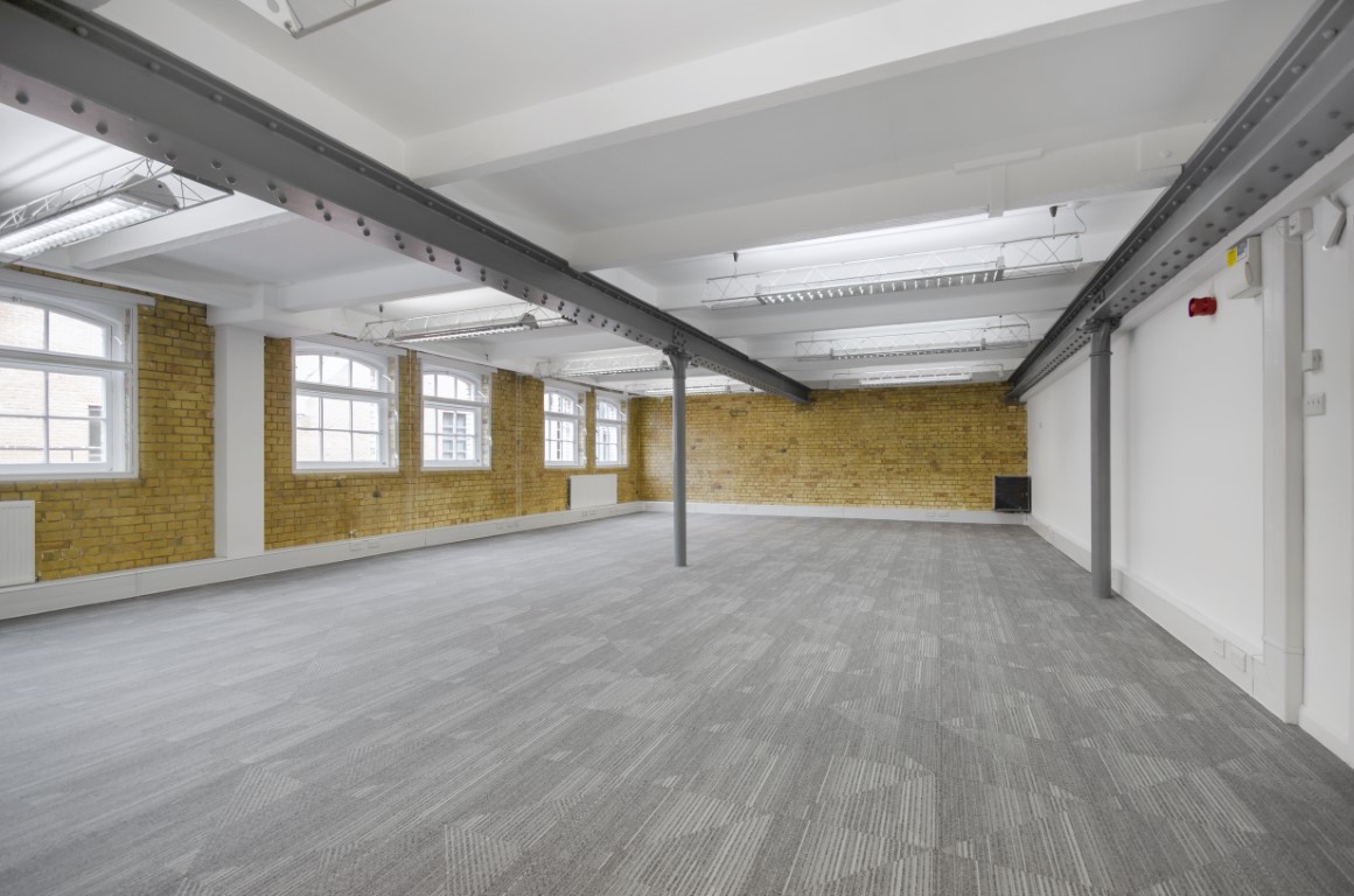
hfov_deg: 95.1
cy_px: 448
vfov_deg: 71.8
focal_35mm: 16
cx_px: 677
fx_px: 619
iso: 100
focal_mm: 11
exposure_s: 1/6
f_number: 8
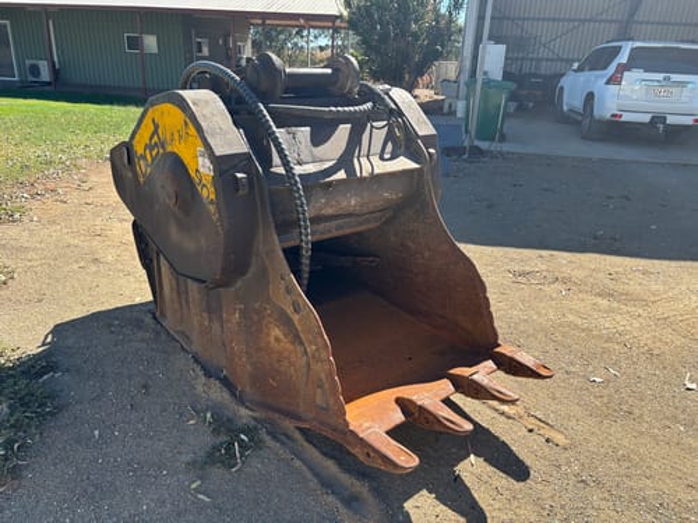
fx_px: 524
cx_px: 349
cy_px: 262
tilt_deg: -20.6
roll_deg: -2.7
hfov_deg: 67.3
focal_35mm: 26
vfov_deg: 53.1
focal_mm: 5.96
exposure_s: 1/1037
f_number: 1.6
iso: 50
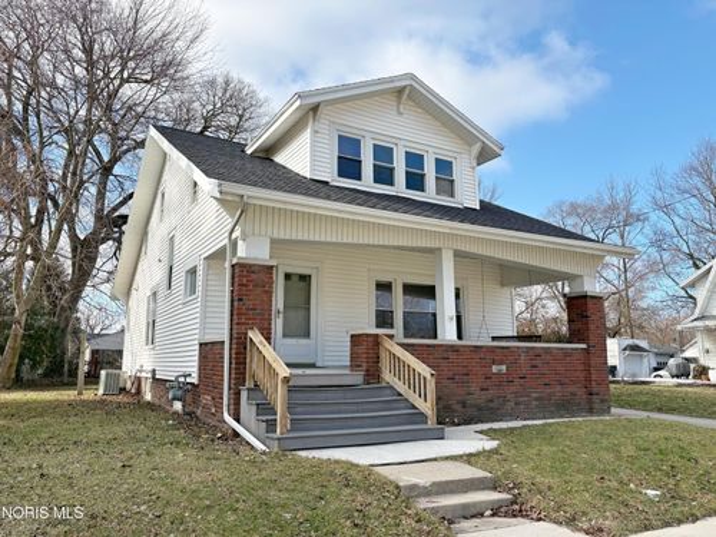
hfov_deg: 67.3
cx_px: 358
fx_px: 538
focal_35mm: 26
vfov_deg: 53.1
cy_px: 268
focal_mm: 5.96
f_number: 1.6
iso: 50
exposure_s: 1/1848
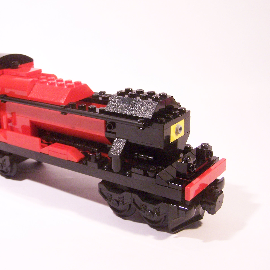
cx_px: 94
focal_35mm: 51
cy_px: 134
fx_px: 450
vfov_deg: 33.4
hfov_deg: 33.2
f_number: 3.2
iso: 400
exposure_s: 1/30
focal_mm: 7.1
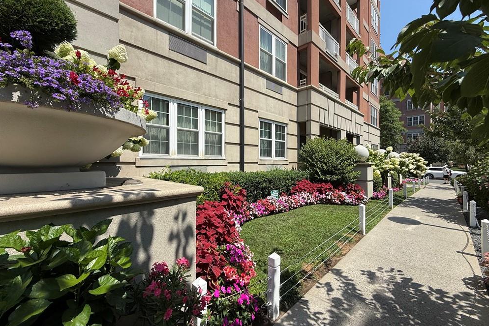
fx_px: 204
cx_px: 251
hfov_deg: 100.4
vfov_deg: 77.3
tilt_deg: +0.1
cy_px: 162
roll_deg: -0.3
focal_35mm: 15
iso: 50
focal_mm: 2.22
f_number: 2.2
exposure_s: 1/1961
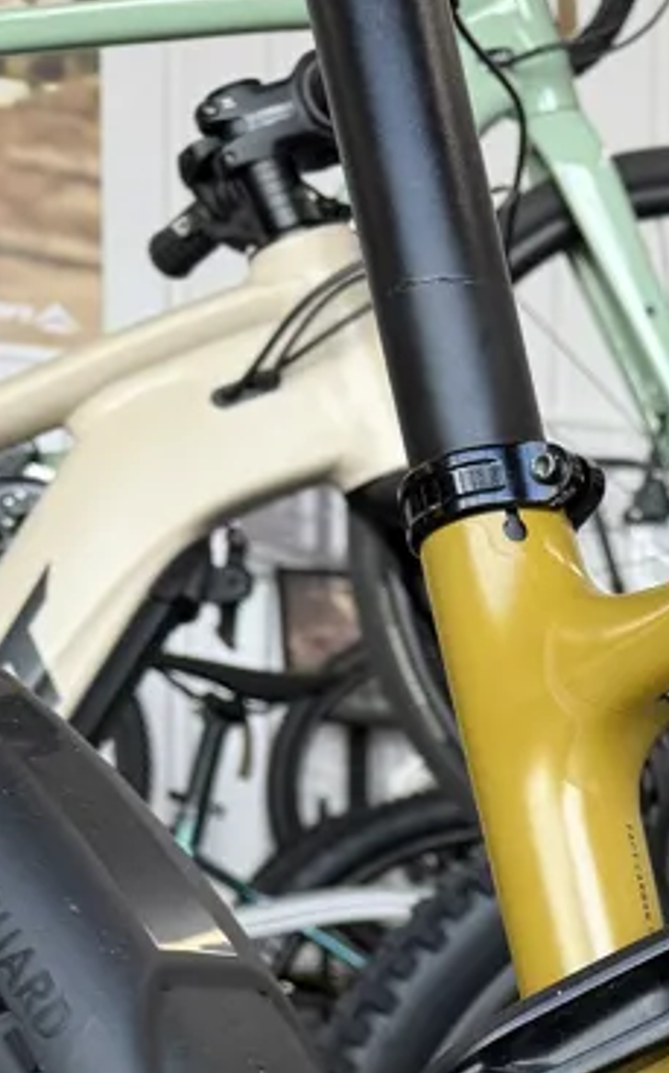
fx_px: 2161
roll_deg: -3.6
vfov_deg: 25.1
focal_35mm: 74
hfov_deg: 16.2
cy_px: 1292
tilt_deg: -10.7
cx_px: 970
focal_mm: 6.76
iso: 64
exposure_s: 1/100
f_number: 1.78
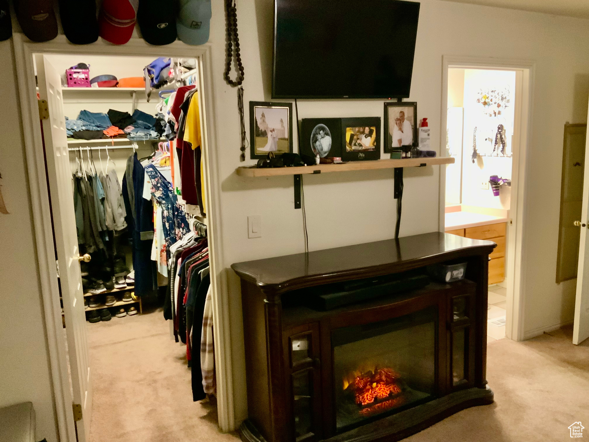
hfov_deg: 61.7
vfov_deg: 48.2
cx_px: 294
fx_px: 493
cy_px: 221
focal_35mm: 29
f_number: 1.8
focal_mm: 3
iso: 640
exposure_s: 1/30
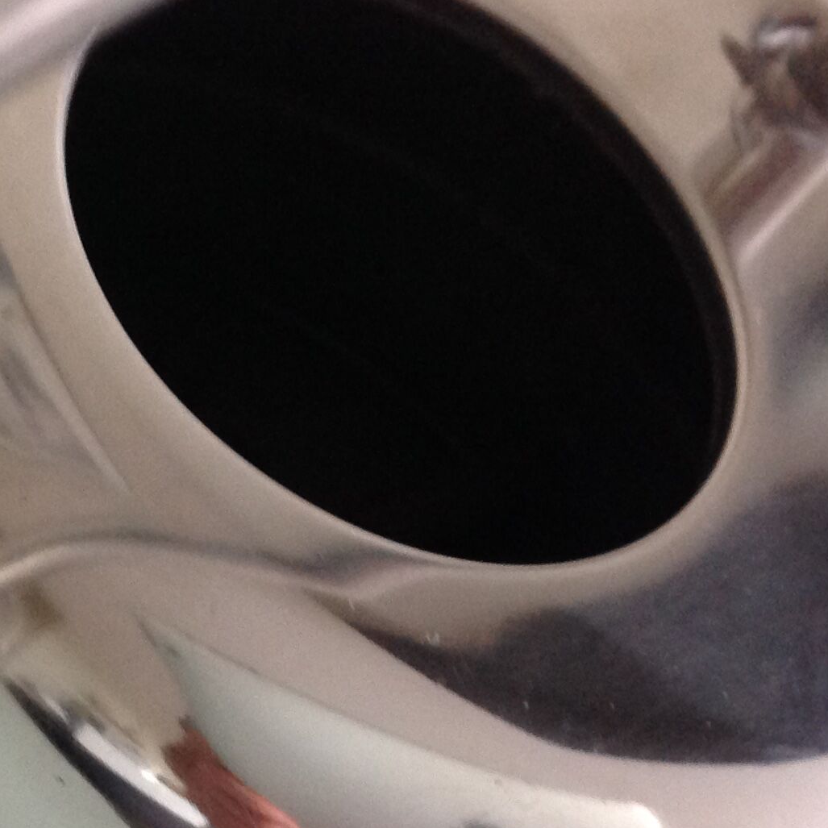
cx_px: 180
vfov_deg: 22.0
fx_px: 2111
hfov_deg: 21.9
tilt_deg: -53.9
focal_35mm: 78
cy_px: 598
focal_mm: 4.28
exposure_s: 1/15
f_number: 2.4
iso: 200
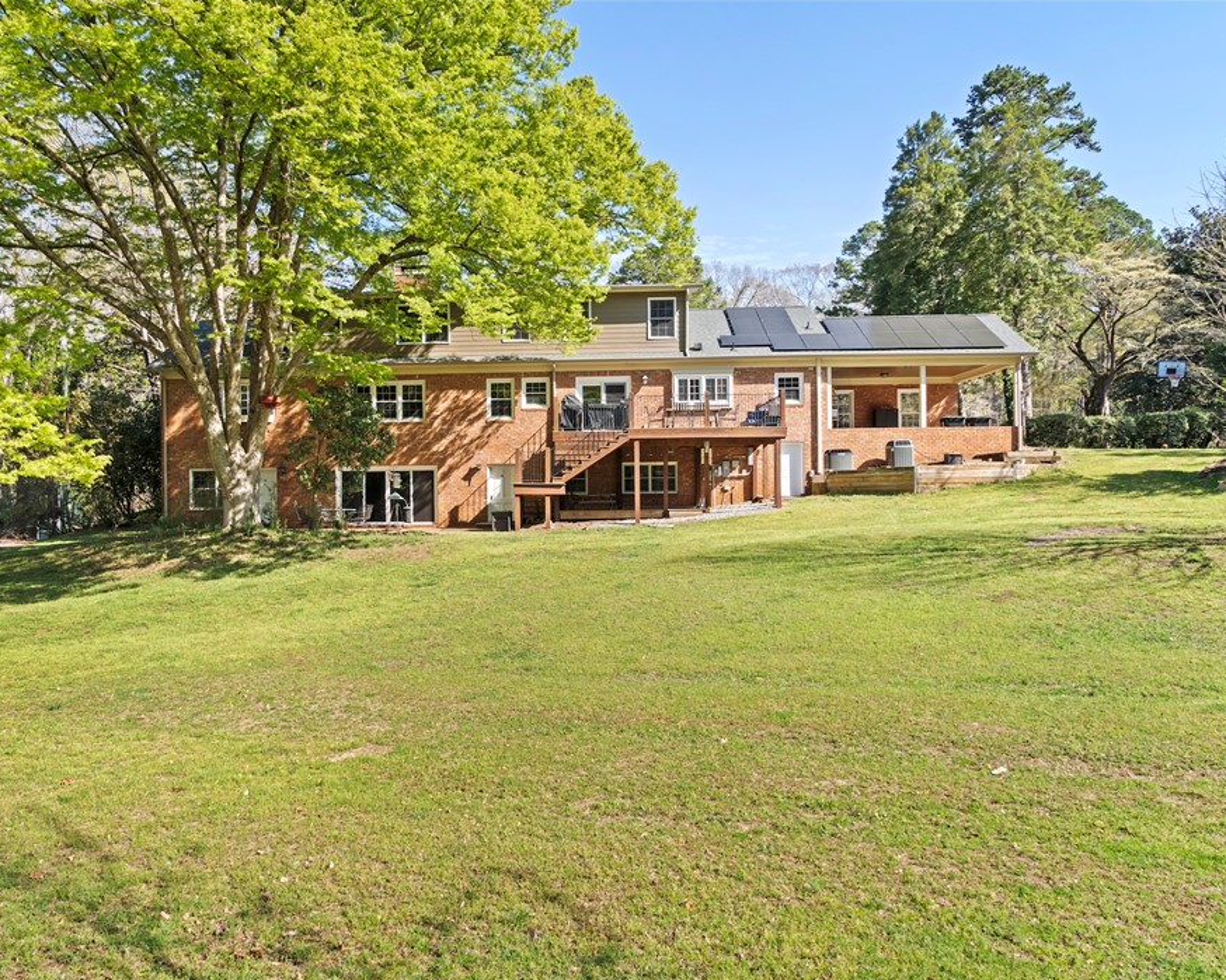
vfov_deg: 51.5
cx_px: 546
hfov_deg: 62.1
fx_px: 1016
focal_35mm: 28
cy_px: 506
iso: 100
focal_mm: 24
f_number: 6.3
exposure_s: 1/25
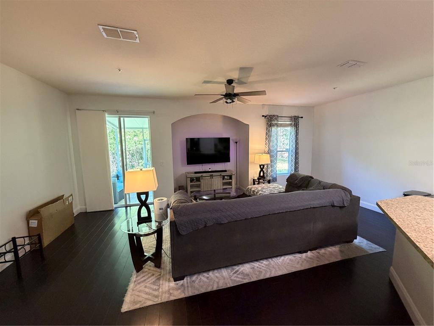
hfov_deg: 102.1
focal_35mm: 14
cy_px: 163
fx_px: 176
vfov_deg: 85.7
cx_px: 217
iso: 500
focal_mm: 2.22
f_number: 2.2
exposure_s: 1/60
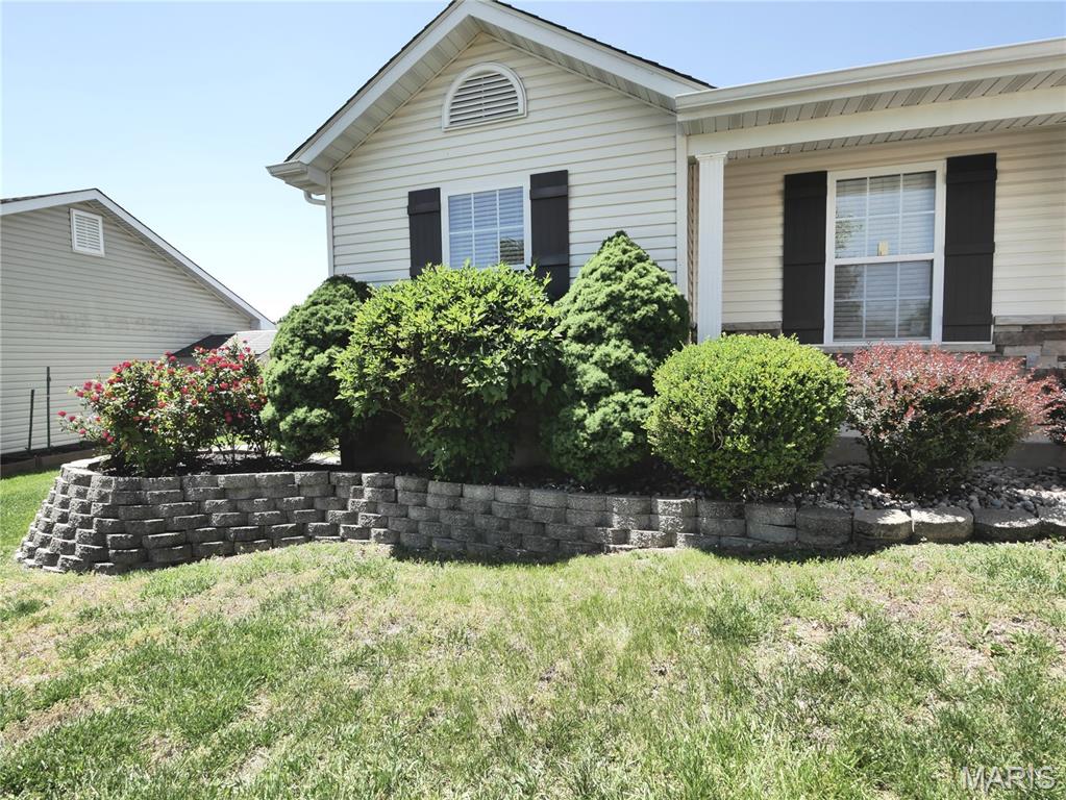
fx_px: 555
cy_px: 400
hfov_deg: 87.7
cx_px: 533
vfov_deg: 71.6
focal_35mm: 18
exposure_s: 1/400
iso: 800
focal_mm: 9
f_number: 7.1
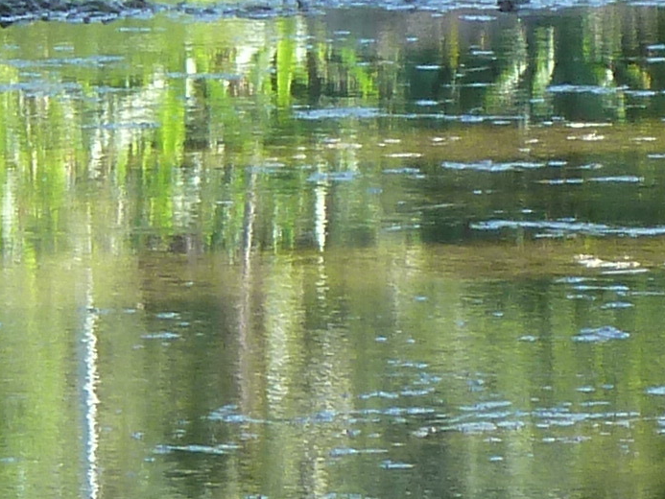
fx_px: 15198
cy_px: -653
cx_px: -409
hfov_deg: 2.5
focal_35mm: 791
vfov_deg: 1.9
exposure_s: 1/80
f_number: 4.5
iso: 125
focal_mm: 22.5
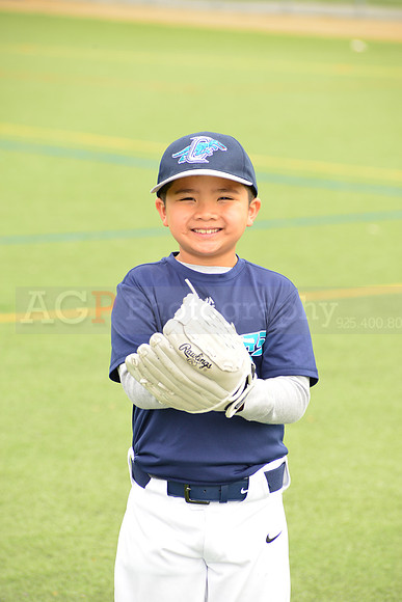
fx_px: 3348
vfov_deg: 10.3
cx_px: 201
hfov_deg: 6.9
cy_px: 301
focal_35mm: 200
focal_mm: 200
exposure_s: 1/200
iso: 250
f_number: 8
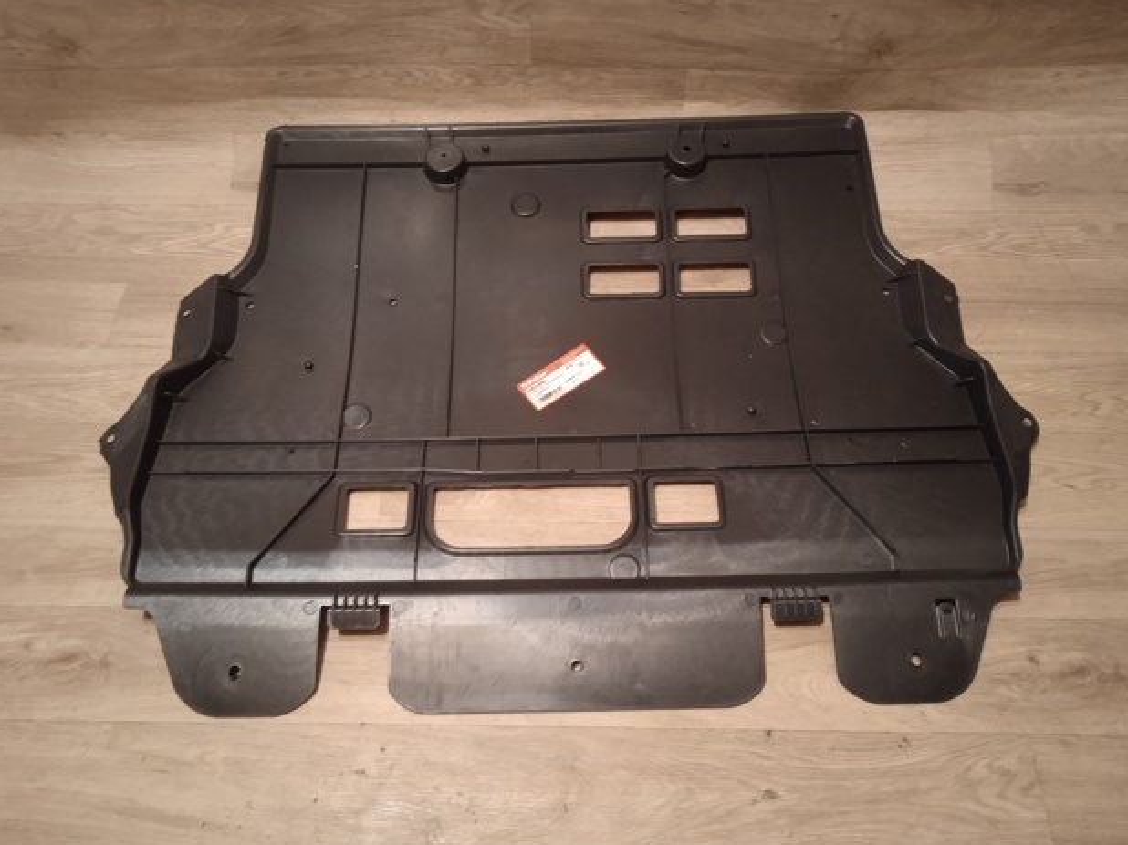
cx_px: 577
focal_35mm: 29
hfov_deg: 61.7
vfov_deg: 48.2
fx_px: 945
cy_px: 423
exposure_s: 1/14.3
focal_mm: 3.43
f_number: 2.2
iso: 1079
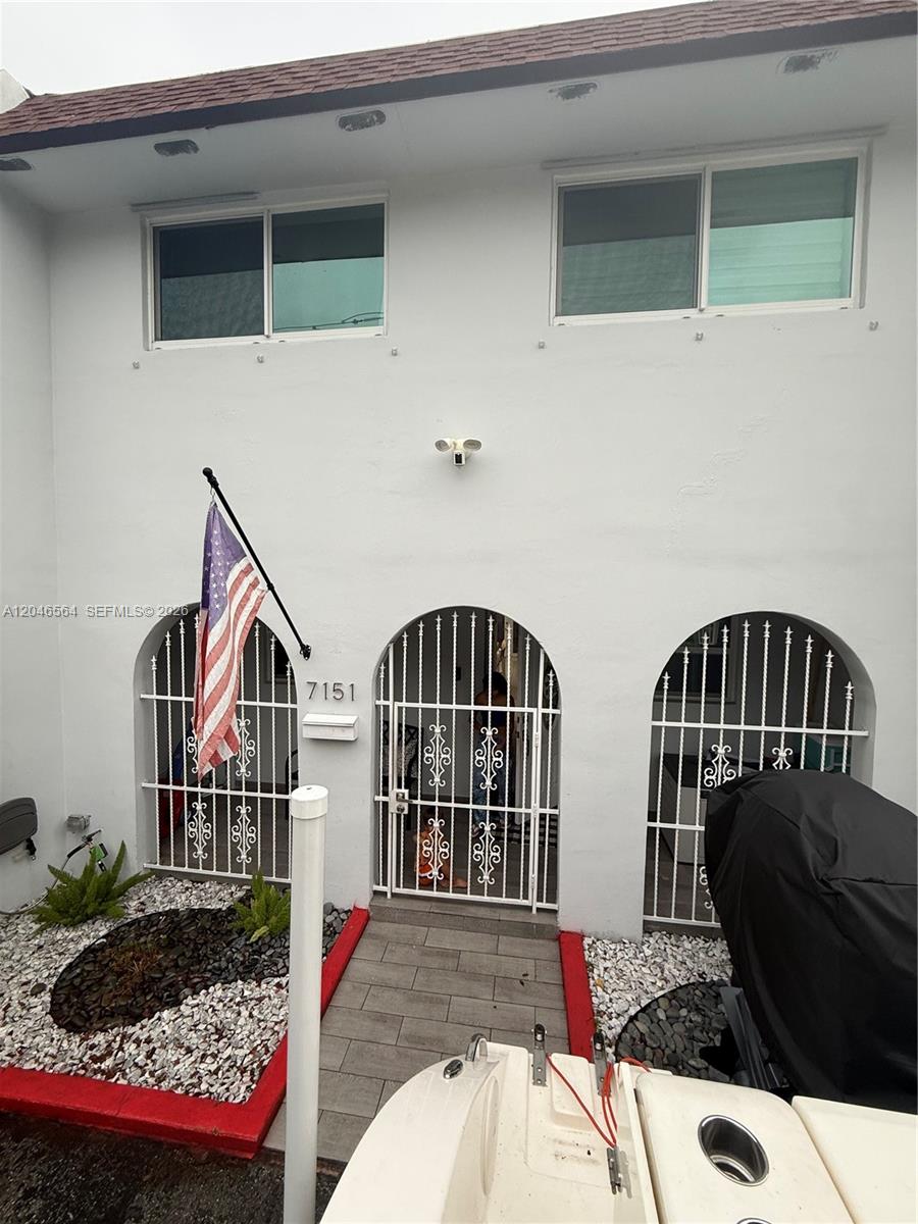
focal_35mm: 14
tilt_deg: -1.9
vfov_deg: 102.1
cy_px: 612
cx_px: 459
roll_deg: -0.6
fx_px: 495
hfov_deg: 85.7
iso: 80
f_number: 2.2
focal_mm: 2.22
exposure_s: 1/99
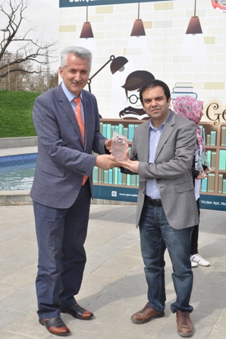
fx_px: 453
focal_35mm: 48
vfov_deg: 41.1
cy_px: 170
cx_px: 113
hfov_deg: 28.0
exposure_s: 1/200
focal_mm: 32
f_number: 14
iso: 200
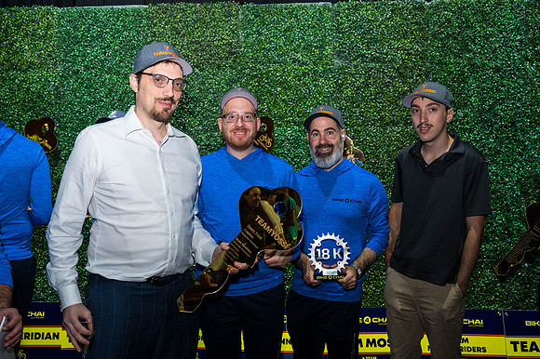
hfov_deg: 55.8
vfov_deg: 38.8
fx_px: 510
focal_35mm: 34
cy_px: 180
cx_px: 270
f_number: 6.3
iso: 3200
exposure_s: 1/160
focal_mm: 34
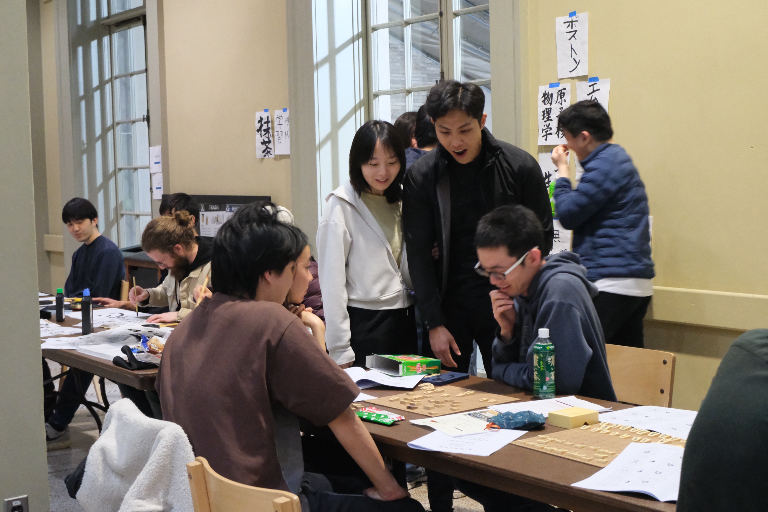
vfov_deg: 25.5
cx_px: 384
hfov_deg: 37.5
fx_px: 1131
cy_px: 256
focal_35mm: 53
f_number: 5
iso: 12800
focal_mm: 35.3
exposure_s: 1/27
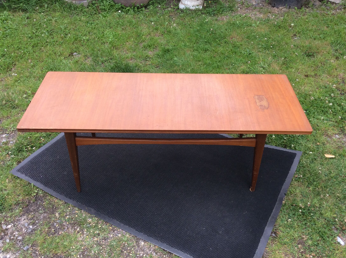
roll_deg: -0.4
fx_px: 379
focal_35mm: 38
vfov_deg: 37.6
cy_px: 128
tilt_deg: -40.1
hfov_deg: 49.0
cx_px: 176
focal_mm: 3.3
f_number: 2.4
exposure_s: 1/193
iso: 32
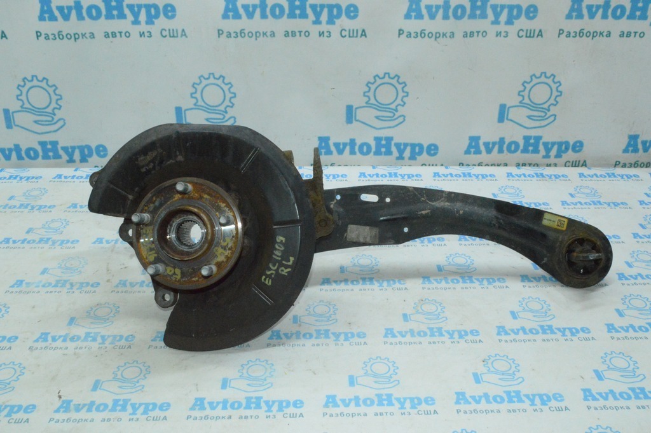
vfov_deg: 36.8
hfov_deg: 53.2
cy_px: 216
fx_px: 650
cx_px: 326
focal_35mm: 36
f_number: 22
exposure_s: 1/80
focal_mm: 24
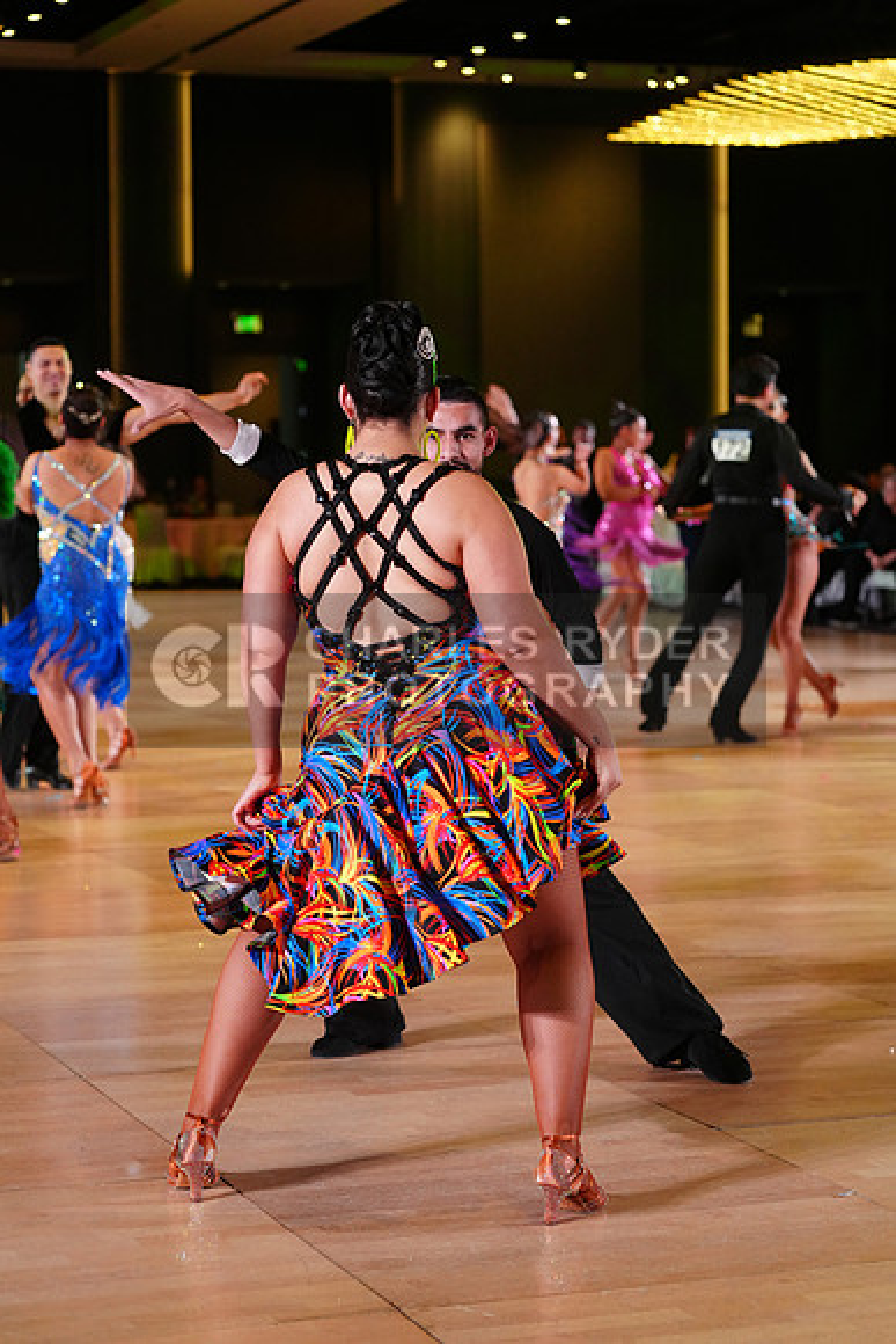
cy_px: 672
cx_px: 448
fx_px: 2947
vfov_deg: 25.7
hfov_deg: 17.3
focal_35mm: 79
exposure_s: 1/400
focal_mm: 79
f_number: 4
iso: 2500
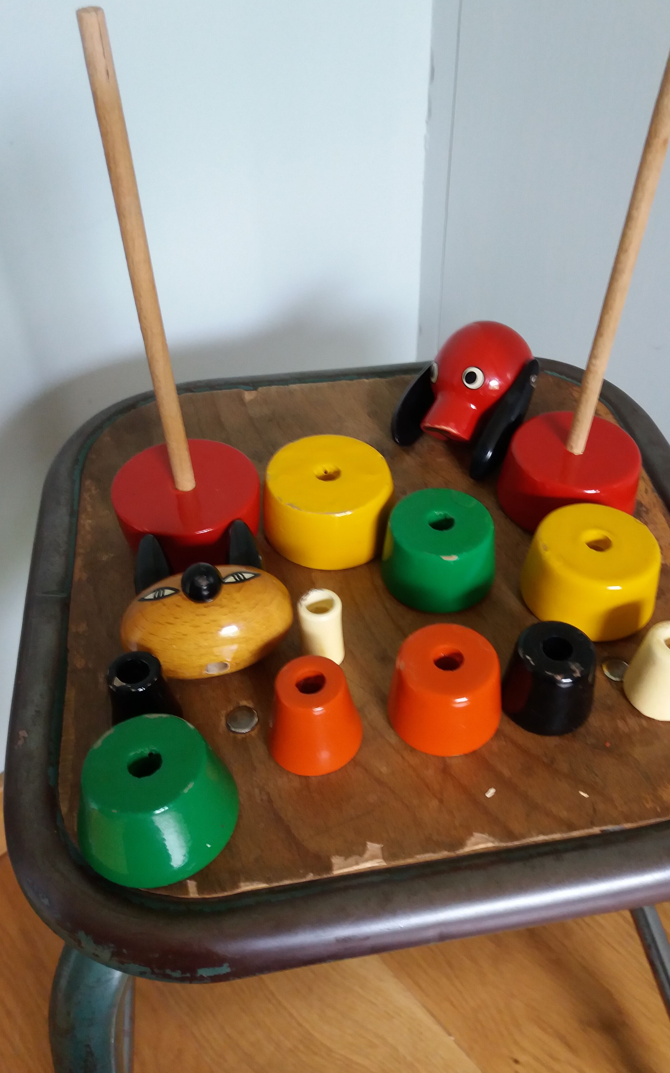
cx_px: 399
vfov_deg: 62.9
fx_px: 877
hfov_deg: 41.7
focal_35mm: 30
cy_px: 536
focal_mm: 3.7
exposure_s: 1/17
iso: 160
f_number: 1.9
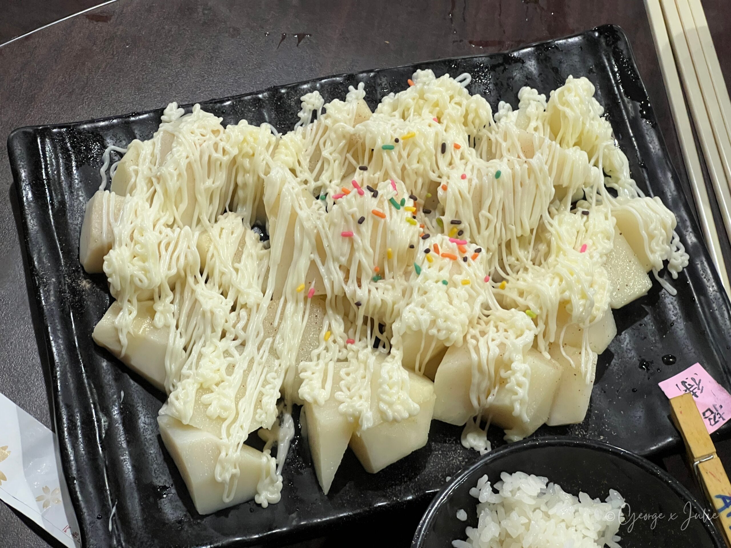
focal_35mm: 77
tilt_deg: -61.6
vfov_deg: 19.1
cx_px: 366
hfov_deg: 25.3
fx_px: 1626
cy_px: 274
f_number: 2.8
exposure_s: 1/60
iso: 800
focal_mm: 9
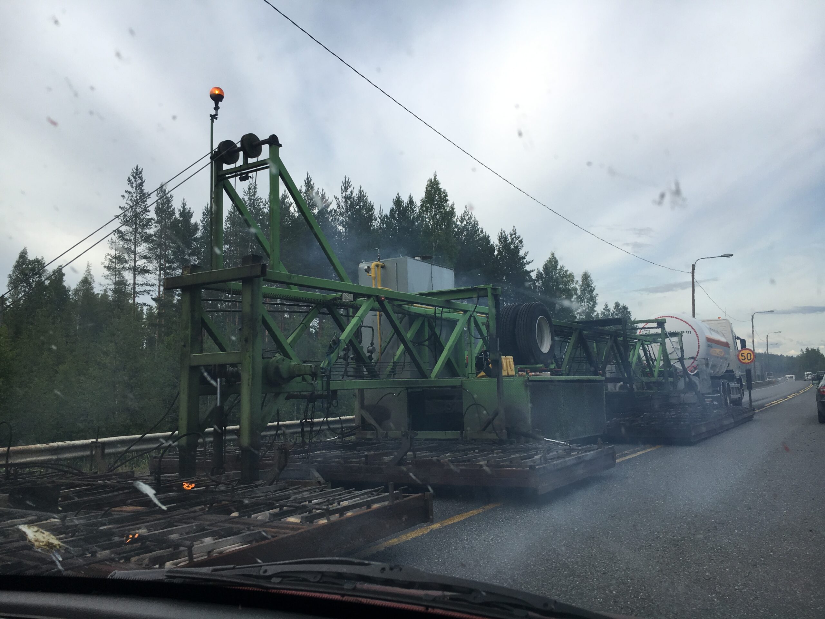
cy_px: 310
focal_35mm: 29
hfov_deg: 61.7
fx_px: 691
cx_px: 412
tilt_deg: +4.8
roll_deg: -0.5
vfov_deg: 48.2
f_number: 2.2
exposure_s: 1/801
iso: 25
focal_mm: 4.15
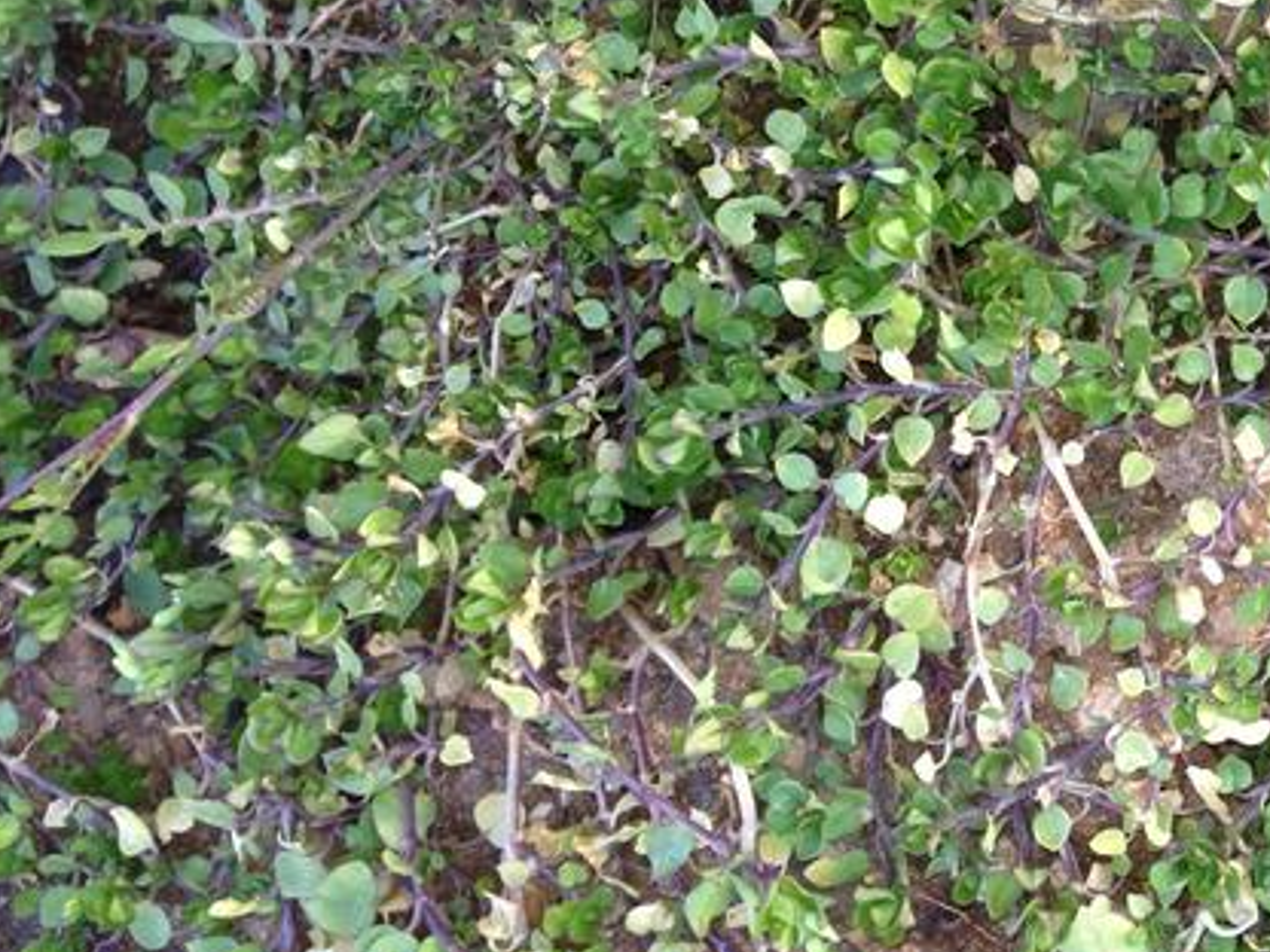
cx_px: 1412
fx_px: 2715
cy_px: 113
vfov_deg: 19.6
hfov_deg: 24.5
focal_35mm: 74
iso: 50
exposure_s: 1/60
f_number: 2.4
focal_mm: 4.13
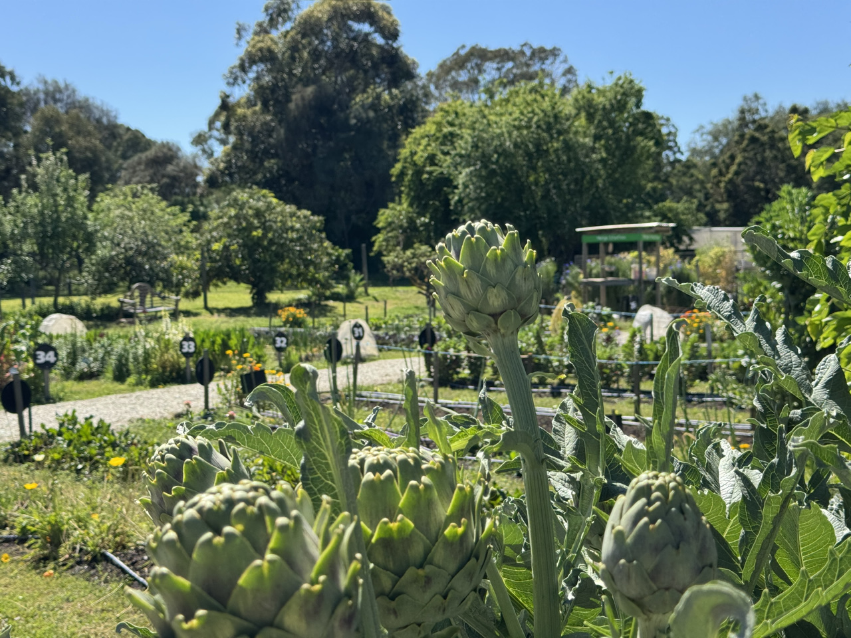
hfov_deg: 39.7
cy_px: 319
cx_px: 426
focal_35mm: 48
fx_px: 1180
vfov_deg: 30.3
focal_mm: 6.76
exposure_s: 1/2513
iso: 64
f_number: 1.78
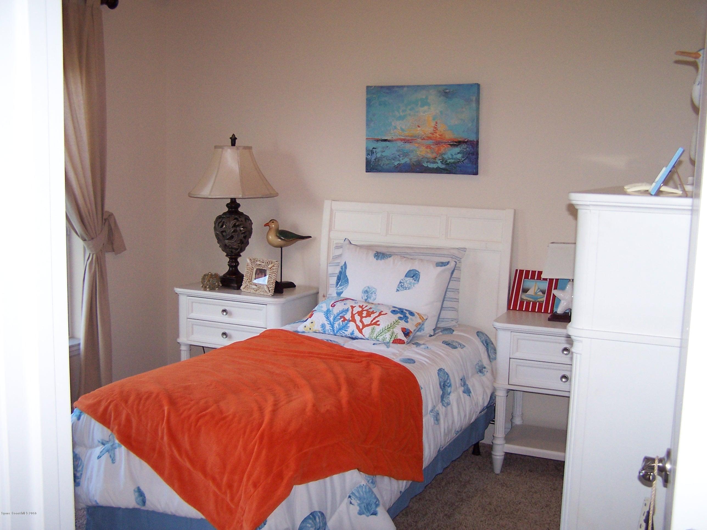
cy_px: 265
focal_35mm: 38
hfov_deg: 49.0
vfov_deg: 37.7
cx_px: 354
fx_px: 776
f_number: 2.8
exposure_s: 1/60
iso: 140
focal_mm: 6.3
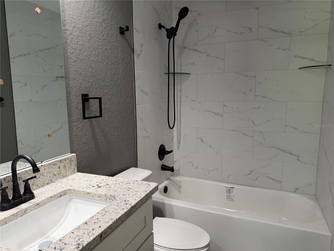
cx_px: 167
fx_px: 232
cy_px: 126
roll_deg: +1.1
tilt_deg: -8.6
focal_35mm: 24
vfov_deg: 56.8
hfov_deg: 71.6
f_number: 1.78
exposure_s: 1/120
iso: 160
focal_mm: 6.76
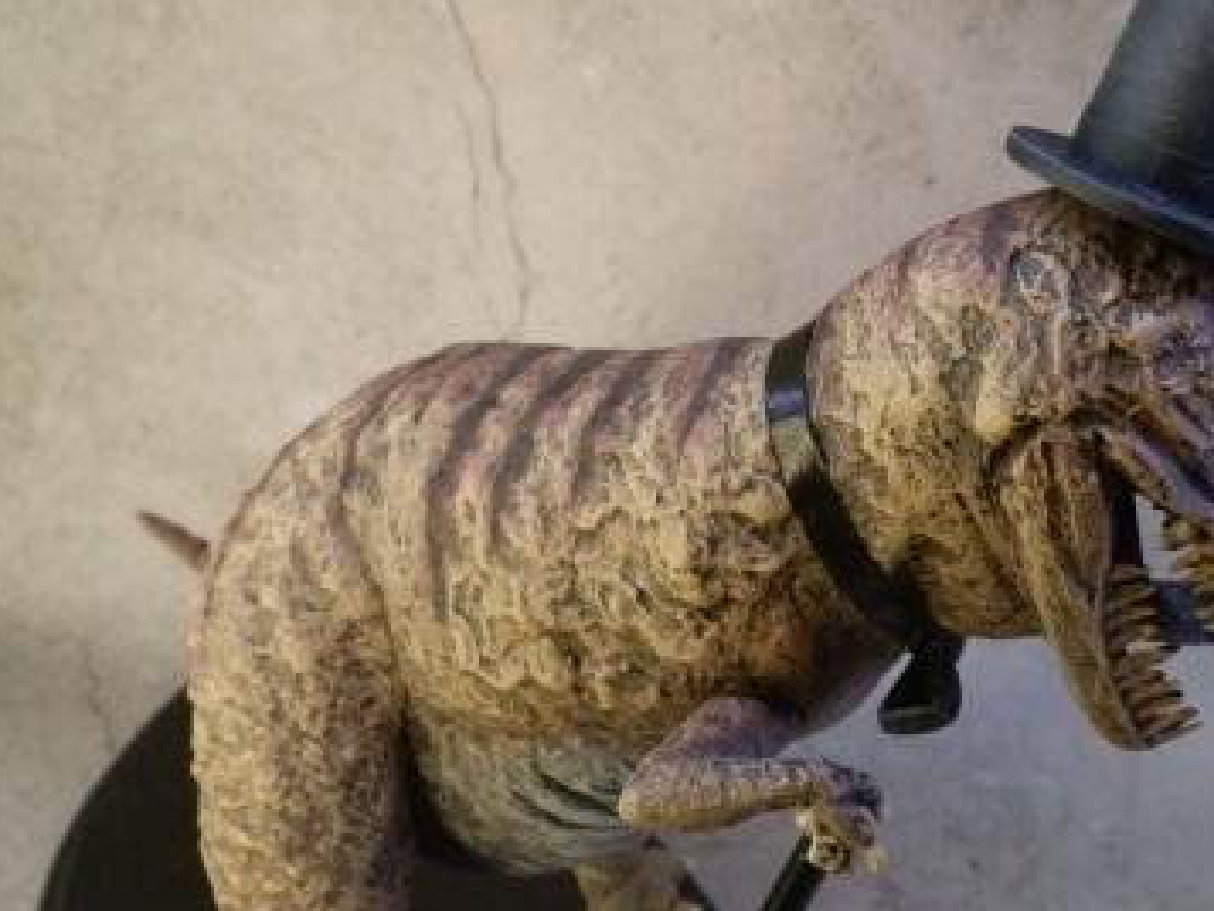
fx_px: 1473
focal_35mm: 42
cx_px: 673
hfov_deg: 44.7
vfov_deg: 34.4
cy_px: 432
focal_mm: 5
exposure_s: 1/160
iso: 400
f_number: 3.1
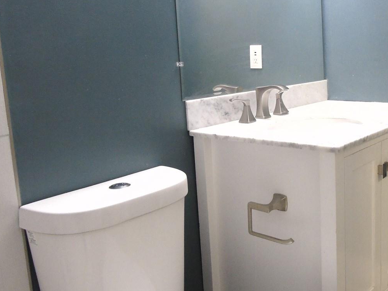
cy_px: 107
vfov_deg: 35.7
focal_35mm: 40
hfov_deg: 45.7
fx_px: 448
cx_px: 275
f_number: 3.4
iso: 400
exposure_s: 1/10
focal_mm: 4.4
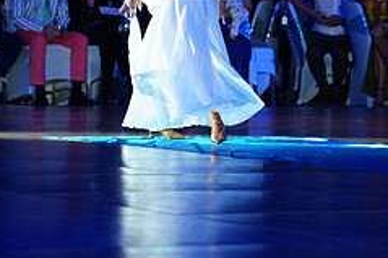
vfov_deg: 5.4
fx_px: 2746
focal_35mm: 255
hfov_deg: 8.1
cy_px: -45
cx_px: 279
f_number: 4
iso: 2000
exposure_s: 1/320
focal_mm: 105
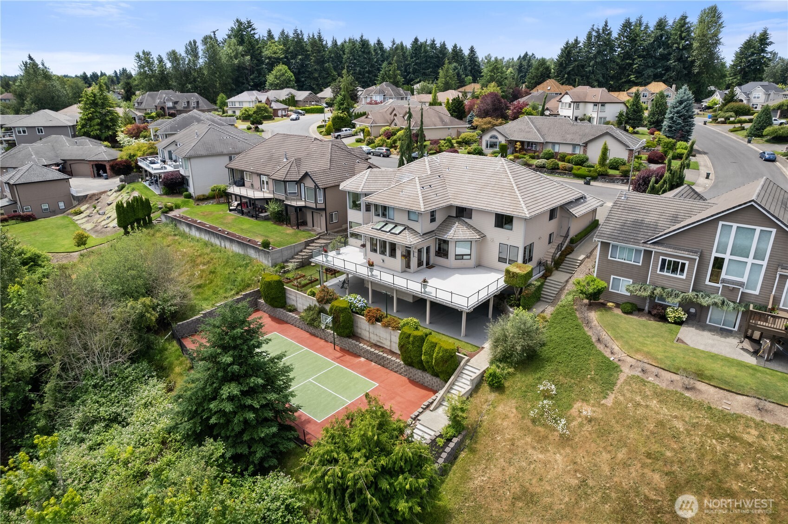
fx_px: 481
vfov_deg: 57.2
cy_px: 262
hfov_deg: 78.6
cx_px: 394
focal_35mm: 22
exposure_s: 1/1500
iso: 100
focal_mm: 8.38
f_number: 2.8
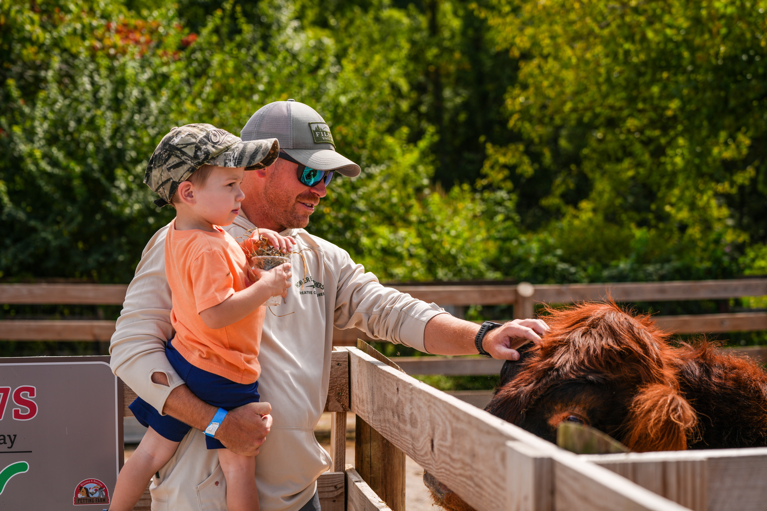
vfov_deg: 19.5
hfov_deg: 28.8
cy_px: 256
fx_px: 1491
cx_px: 384
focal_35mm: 70
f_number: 4.5
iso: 80
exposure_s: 1/640
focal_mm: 70
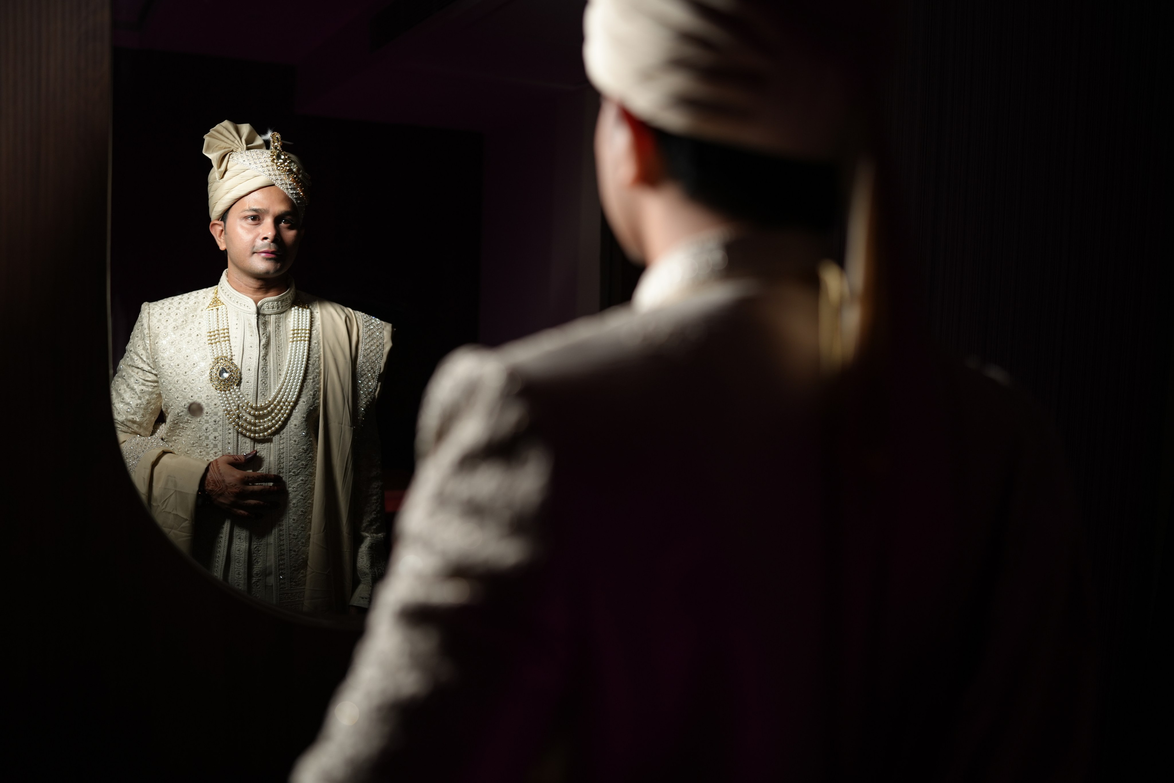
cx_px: 587
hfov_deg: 54.4
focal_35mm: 35
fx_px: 1141
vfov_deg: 37.9
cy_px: 392
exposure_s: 1/160
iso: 200
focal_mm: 35
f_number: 1.8
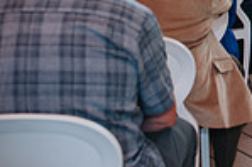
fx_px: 1014
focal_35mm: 145
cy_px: -148
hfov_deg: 13.0
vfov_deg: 9.0
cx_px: 436
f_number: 3.2
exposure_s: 1/125
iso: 160
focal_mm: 35
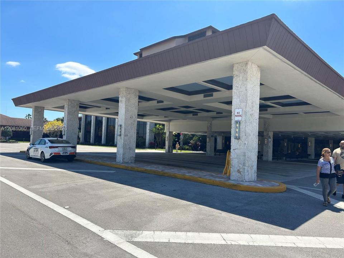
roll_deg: -3.0
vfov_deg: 53.1
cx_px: 172
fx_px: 258
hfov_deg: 67.3
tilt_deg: +1.6
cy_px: 129
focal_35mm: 26
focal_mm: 5.7
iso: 50
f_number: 1.5
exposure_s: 1/3831
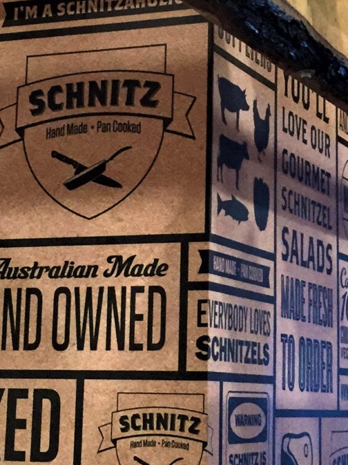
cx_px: 236
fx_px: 1314
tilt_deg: +13.7
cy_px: 100
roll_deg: -0.6
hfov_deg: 15.0
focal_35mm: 98
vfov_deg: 19.8
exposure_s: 1/30
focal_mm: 4.15
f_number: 2.2
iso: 160
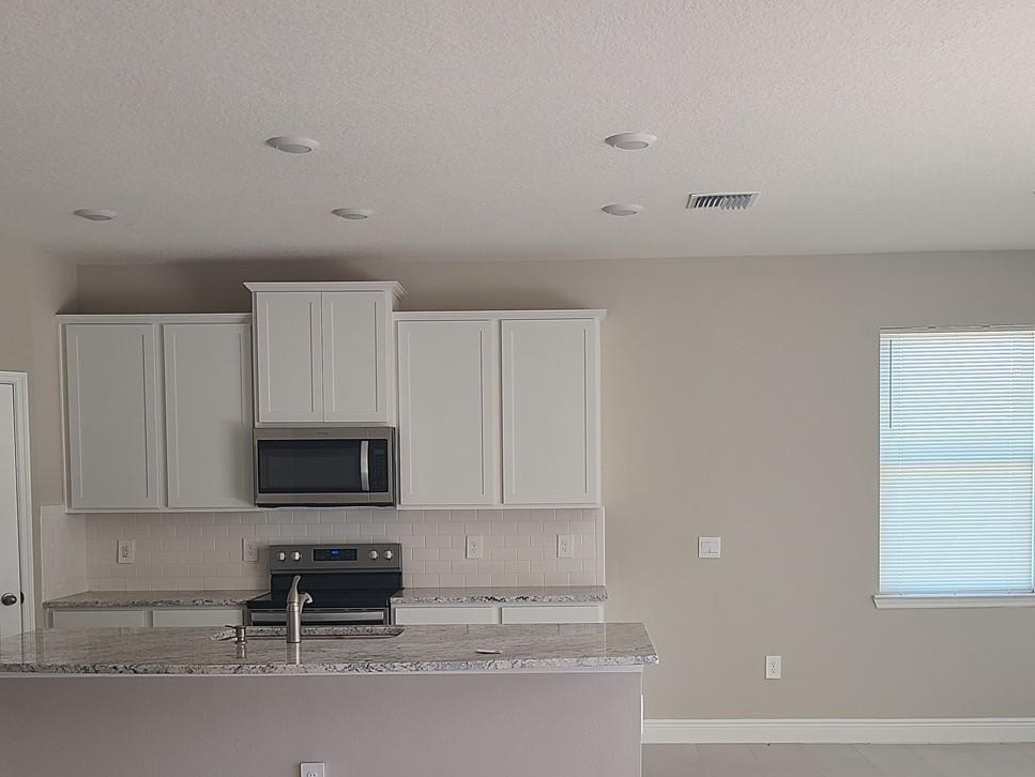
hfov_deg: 43.8
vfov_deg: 33.1
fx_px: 1286
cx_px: 547
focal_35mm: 43
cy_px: 558
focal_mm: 5.4
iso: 50
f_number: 1.8
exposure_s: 1/120
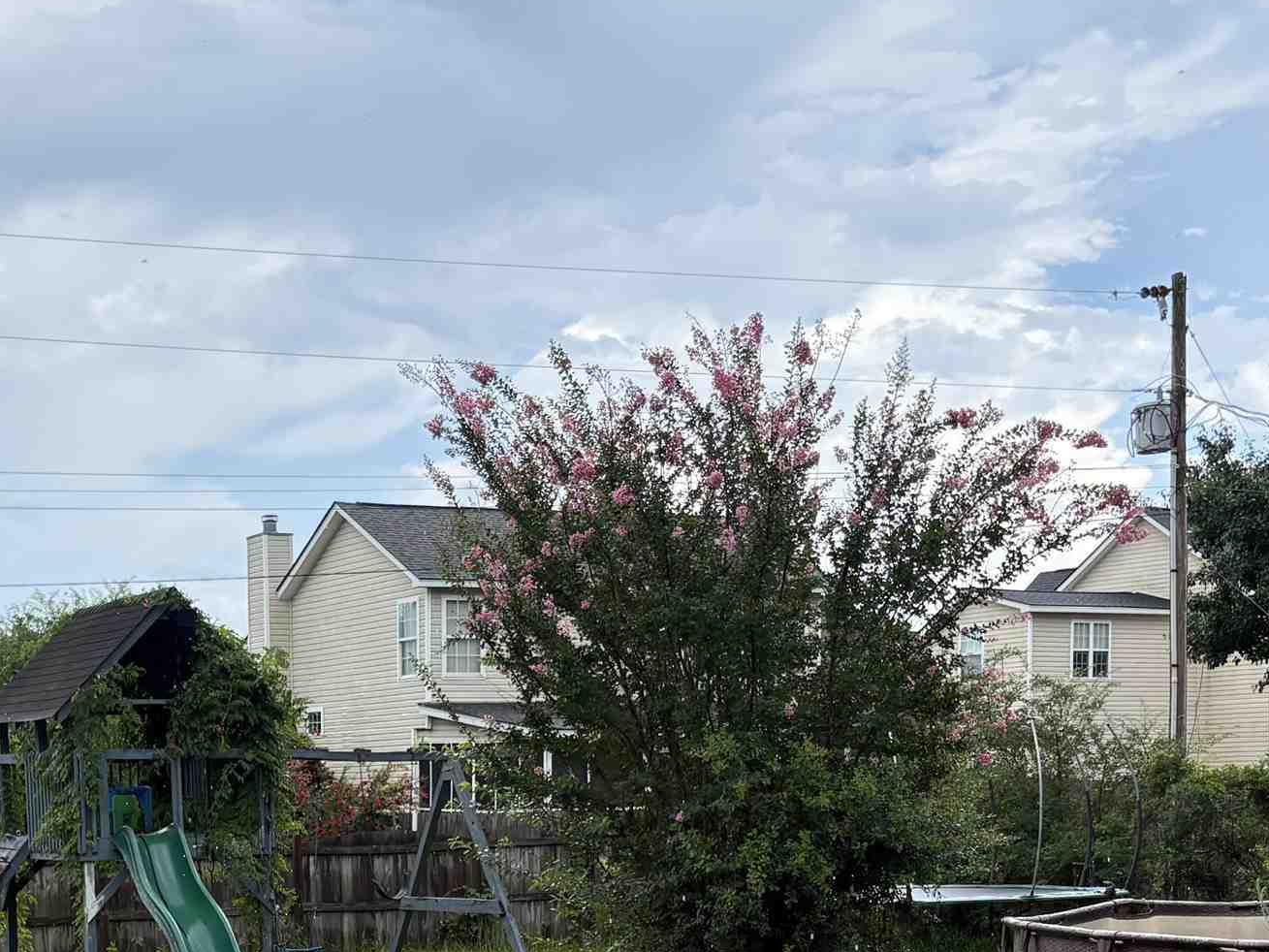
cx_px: 247
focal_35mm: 61
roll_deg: +3.4
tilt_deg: -5.6
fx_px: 2236
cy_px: 938
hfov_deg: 30.9
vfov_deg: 23.1
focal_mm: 5.96
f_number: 1.6
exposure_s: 1/1451
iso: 50
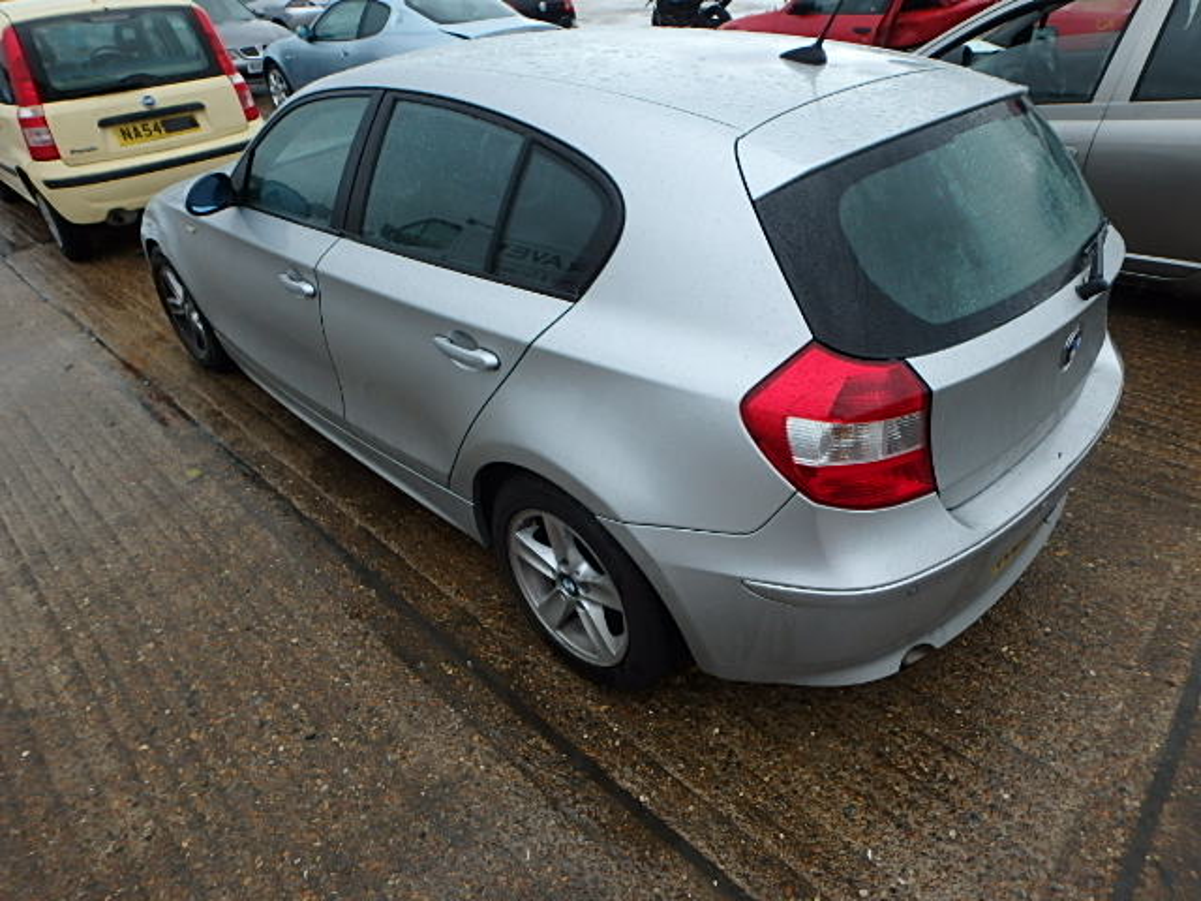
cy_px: 450
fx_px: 729
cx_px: 600
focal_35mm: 21
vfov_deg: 63.4
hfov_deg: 79.0
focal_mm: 3.7
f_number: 3.5
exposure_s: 1/400
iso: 125
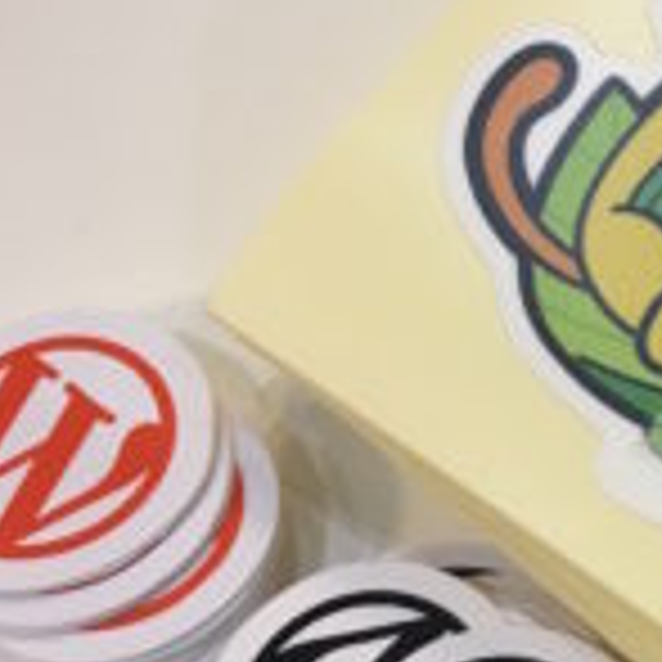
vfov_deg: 19.6
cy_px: 574
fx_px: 1882
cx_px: 1081
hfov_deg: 17.3
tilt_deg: -70.9
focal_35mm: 87
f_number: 2.2
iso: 50
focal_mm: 4.15
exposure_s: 1/30
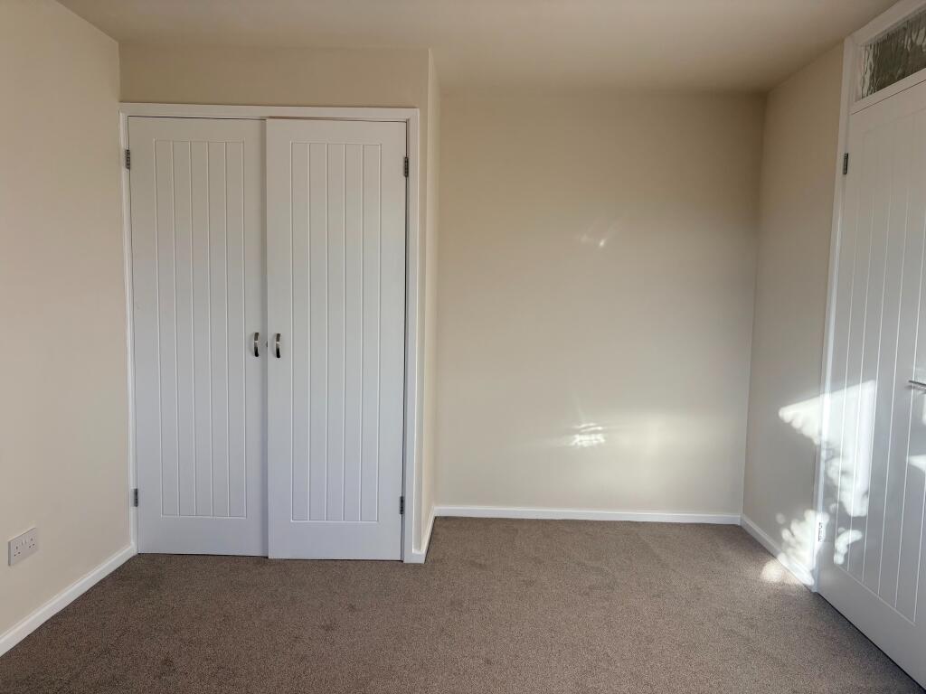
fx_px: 696
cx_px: 463
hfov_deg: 67.3
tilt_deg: -5.2
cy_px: 347
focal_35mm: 26
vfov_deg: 53.1
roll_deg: -1.2
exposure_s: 1/326
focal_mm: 5.96
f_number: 1.6
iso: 64
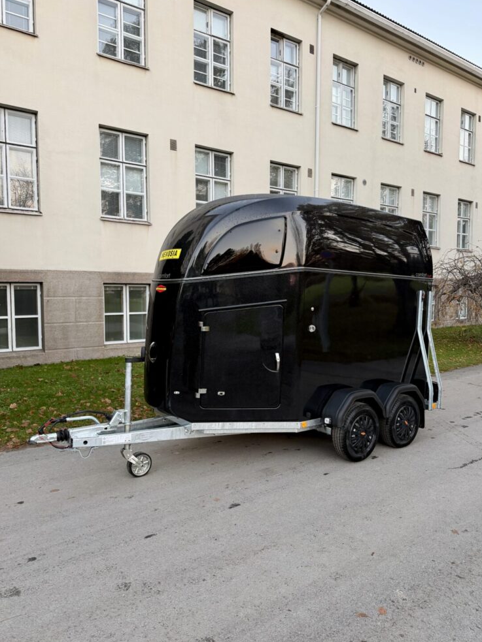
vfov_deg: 69.4
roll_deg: +0.6
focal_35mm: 25
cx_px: 240
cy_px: 315
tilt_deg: -3.2
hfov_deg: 54.9
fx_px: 464
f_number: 1.78
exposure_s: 1/65
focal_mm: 6.76
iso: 200
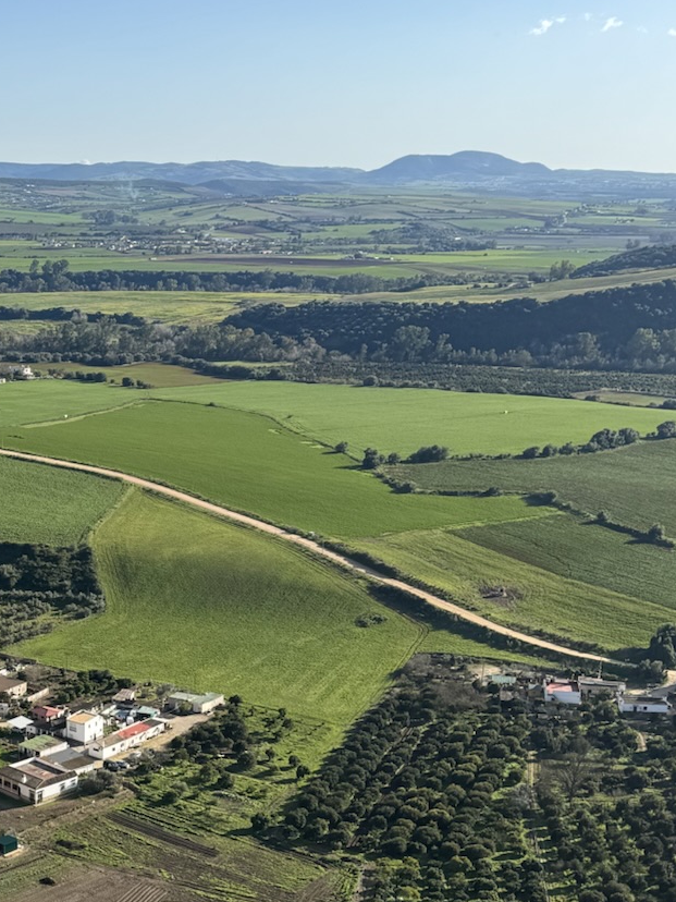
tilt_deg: -17.1
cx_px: -19
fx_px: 1510
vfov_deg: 32.7
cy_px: 657
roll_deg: +0.5
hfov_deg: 24.0
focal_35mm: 58
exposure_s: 1/3597
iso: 80
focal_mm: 6.76
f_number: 1.78
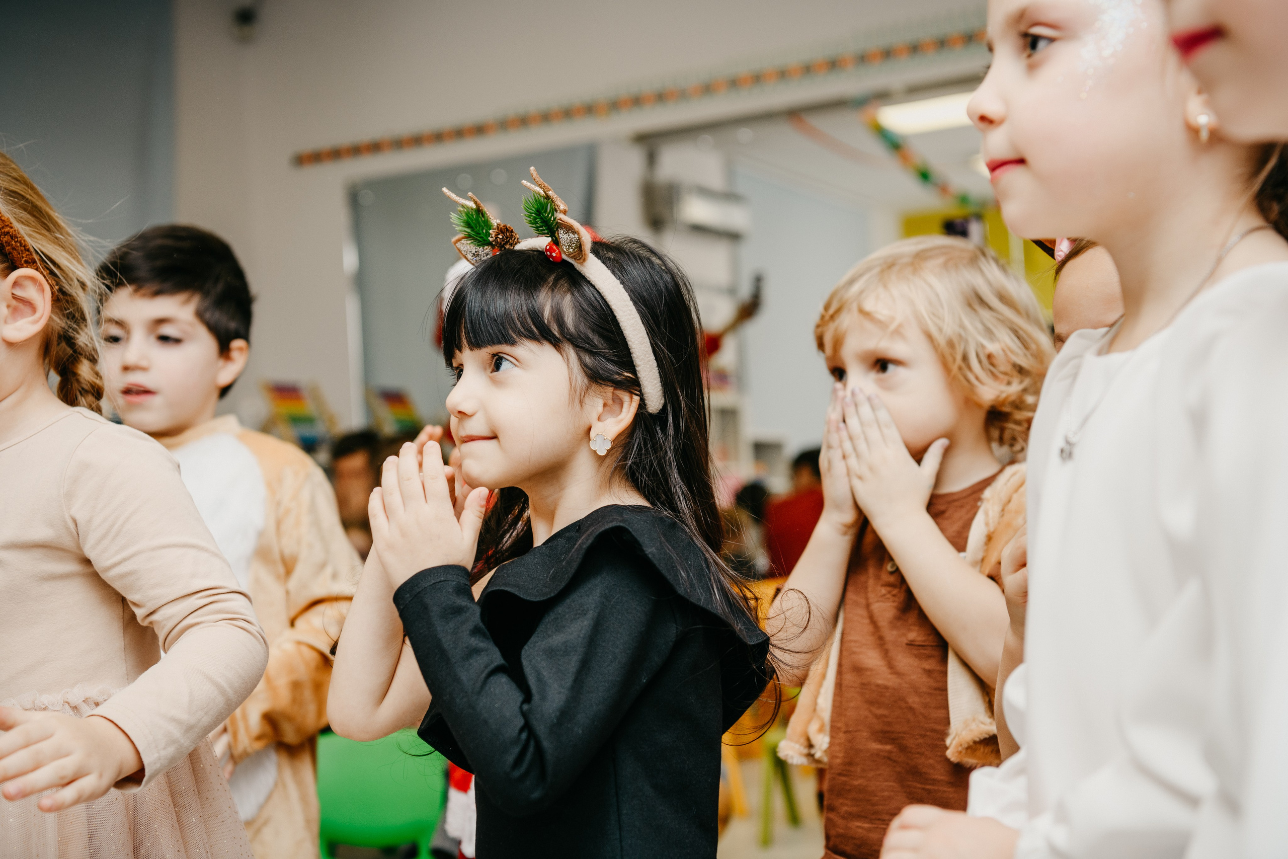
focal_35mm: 52
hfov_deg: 38.2
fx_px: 1860
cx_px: 644
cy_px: 430
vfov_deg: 26.0
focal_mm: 52
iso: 250
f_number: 4
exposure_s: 1/160
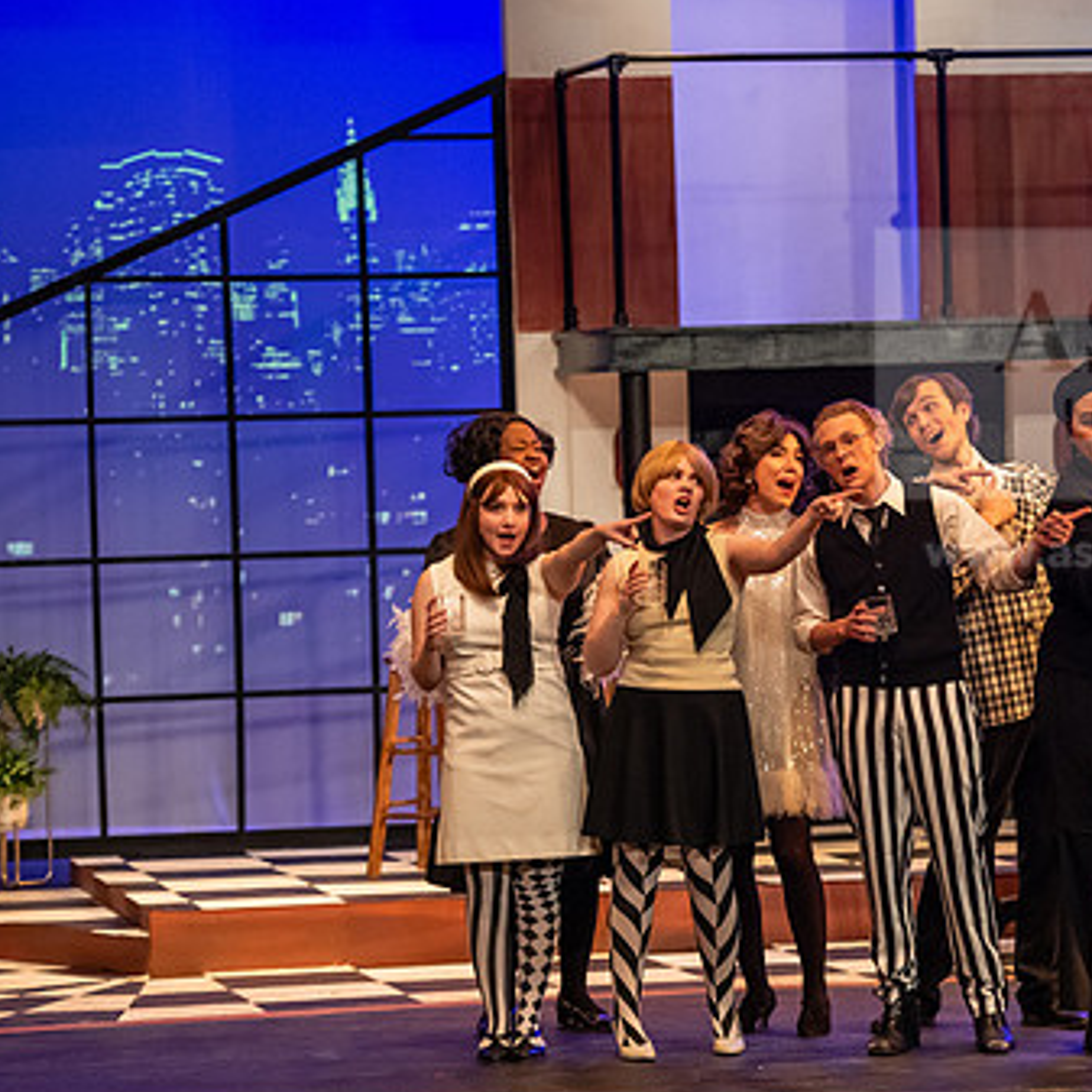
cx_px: 778
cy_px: 621
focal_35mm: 164
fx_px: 5853
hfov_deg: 10.6
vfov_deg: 10.7
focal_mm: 112
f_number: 3.2
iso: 3200
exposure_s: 1/200
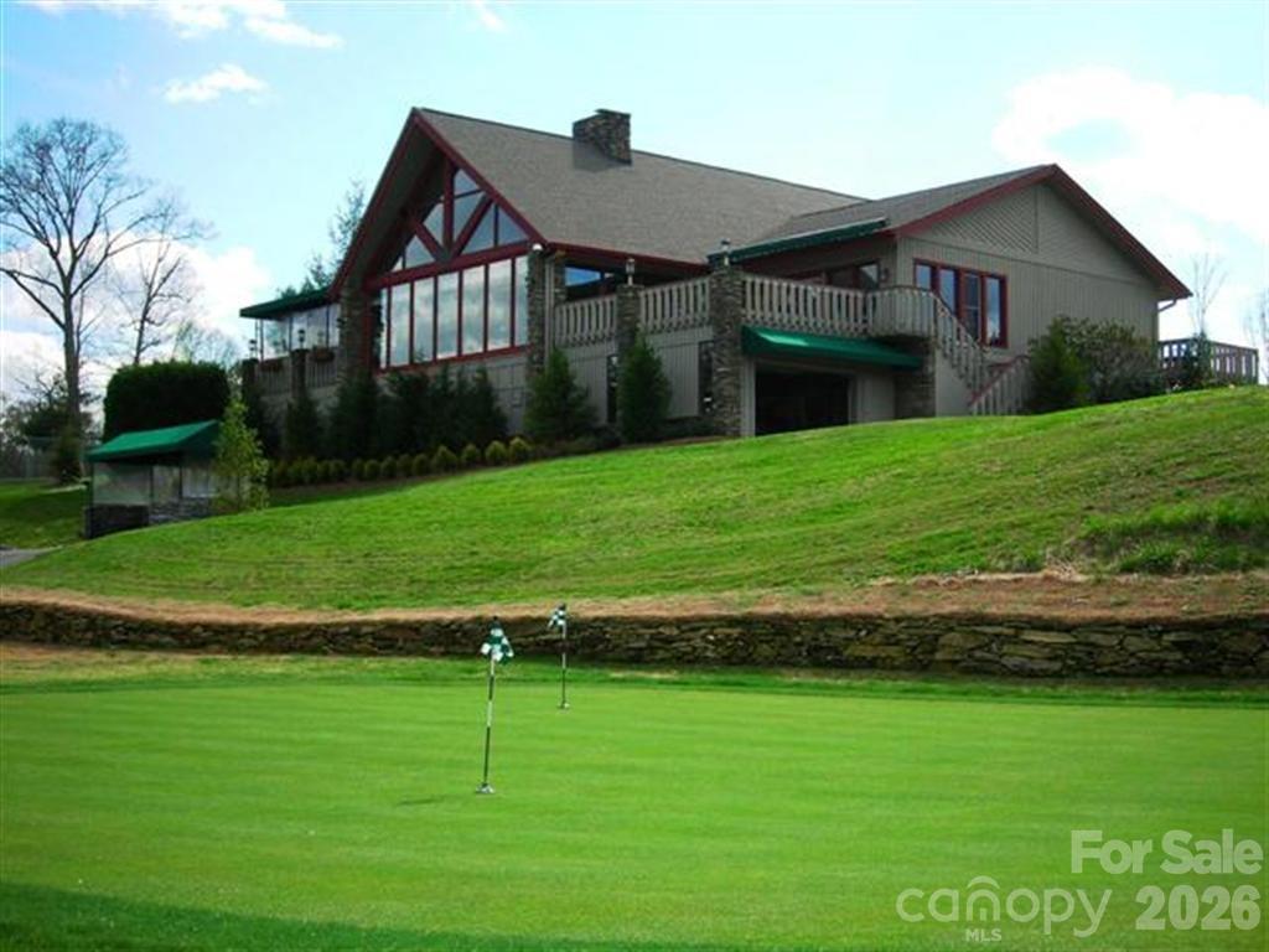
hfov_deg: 40.4
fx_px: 1723
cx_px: 634
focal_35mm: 47
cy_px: 476
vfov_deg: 30.9
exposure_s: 1/390
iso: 50
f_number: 3.4
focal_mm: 7.8
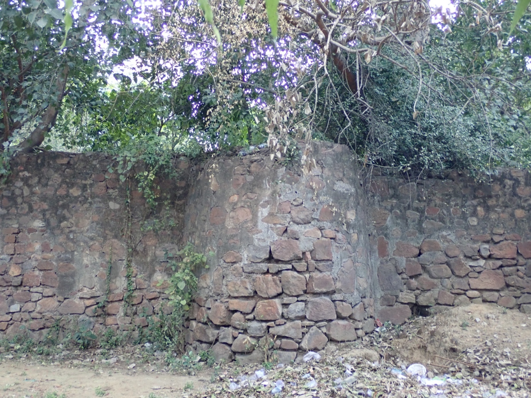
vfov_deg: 29.7
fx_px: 752
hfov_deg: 38.9
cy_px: 199
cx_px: 266
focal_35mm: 49
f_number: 3.2
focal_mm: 8.99
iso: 800
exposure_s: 1/50
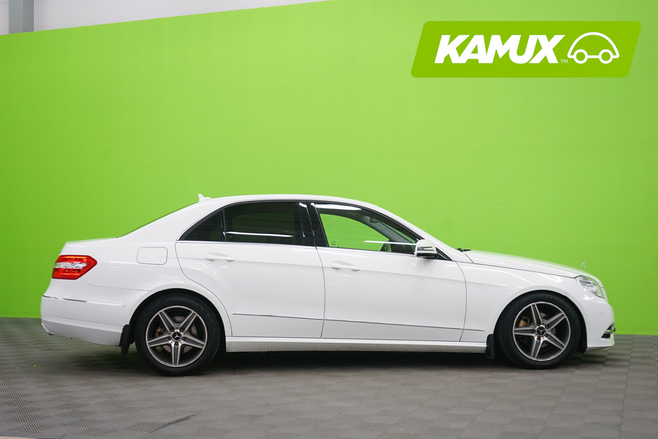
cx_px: 329
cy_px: 220
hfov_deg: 43.6
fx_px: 822
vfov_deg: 29.9
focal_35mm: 45
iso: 400
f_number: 5
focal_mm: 45
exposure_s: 1/8
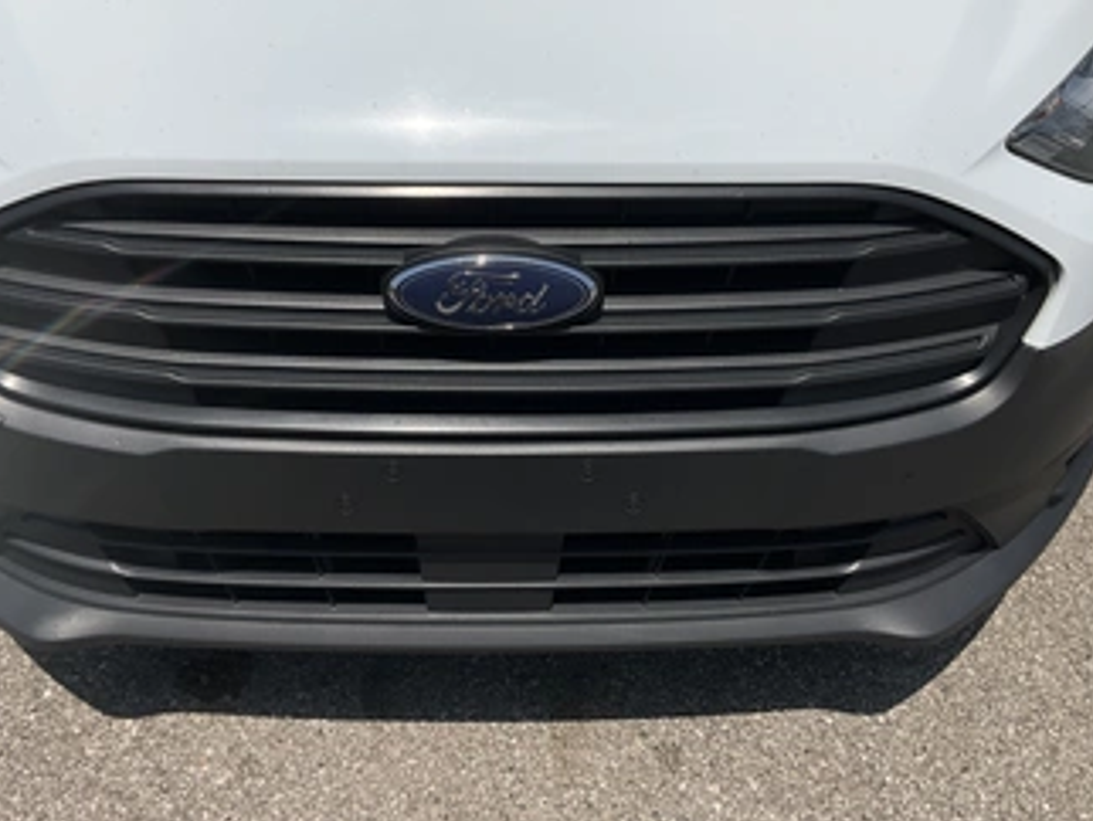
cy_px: 343
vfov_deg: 39.6
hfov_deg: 51.3
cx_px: 513
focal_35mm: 36
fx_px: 1138
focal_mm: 3
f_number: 1.8
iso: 25
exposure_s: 1/5814
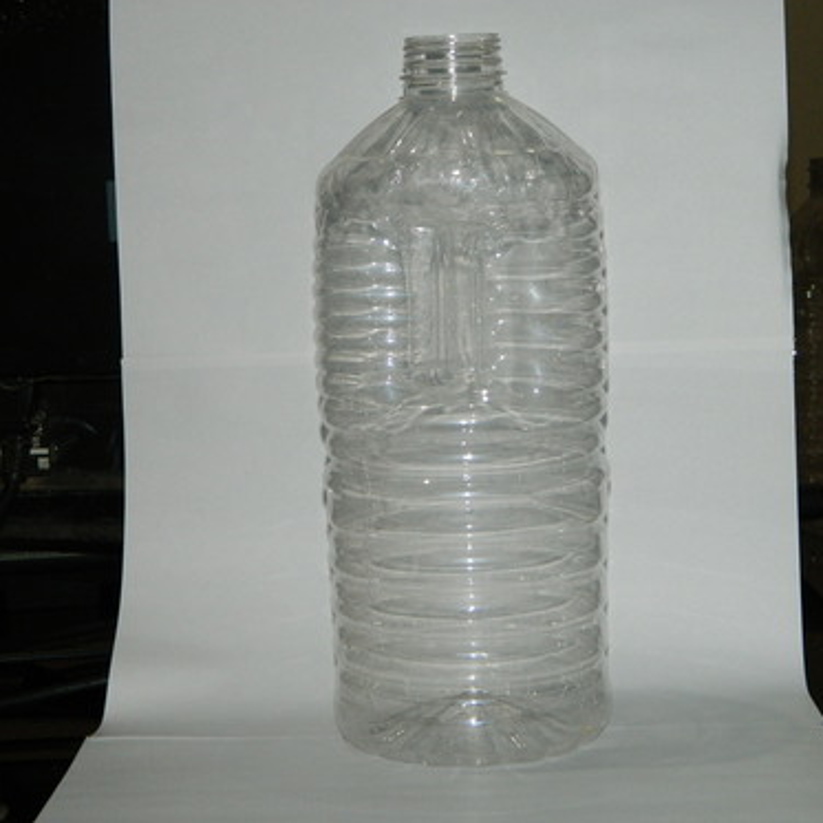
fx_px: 2233
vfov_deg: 20.9
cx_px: 443
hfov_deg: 20.9
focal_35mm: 83
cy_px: 412
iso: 200
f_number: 4
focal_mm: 12.6
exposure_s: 1/50
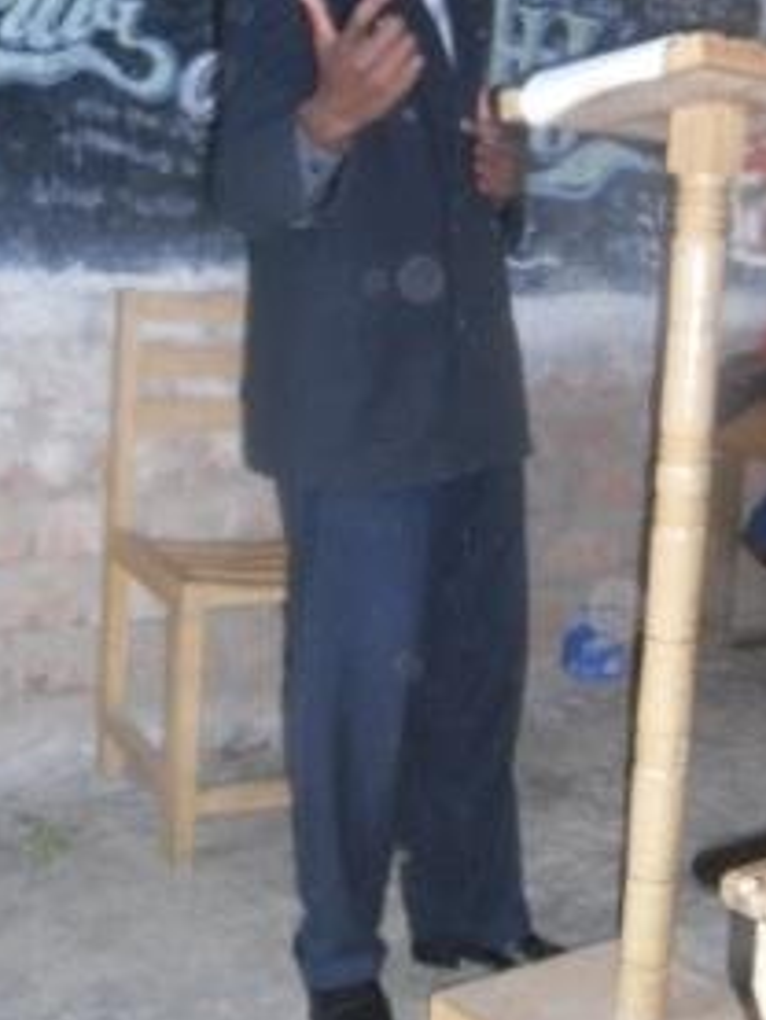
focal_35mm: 55
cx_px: 460
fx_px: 1622
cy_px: 232
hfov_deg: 26.5
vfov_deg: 34.1
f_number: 2.8
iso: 400
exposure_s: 1/45
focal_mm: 6
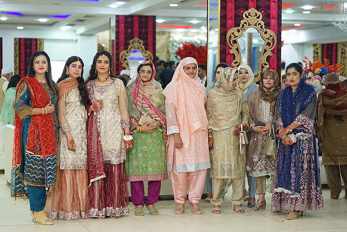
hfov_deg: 23.9
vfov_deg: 16.1
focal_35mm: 85
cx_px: 174
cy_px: 116
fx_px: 819
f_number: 2.8
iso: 640
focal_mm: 85
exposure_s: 1/160
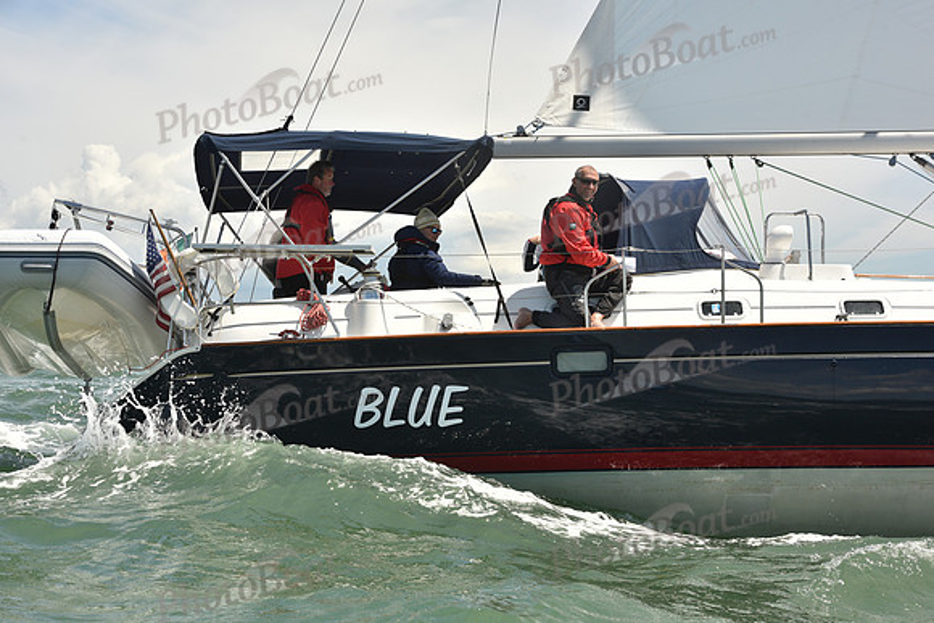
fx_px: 2076
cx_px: 467
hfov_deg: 25.4
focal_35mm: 80
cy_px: 312
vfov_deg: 17.1
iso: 320
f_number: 10
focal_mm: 80
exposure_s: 1/800
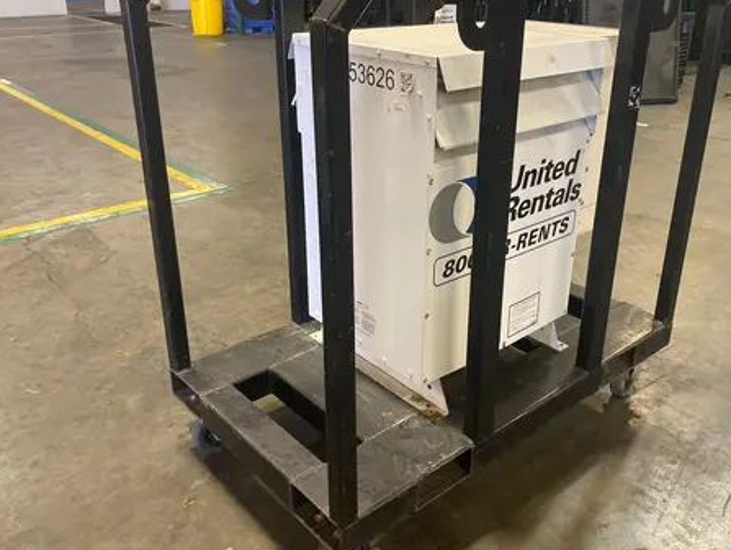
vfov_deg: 44.2
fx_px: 676
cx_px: 392
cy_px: 255
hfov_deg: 56.7
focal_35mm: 32
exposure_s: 1/60
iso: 320
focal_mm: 4.25
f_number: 1.8
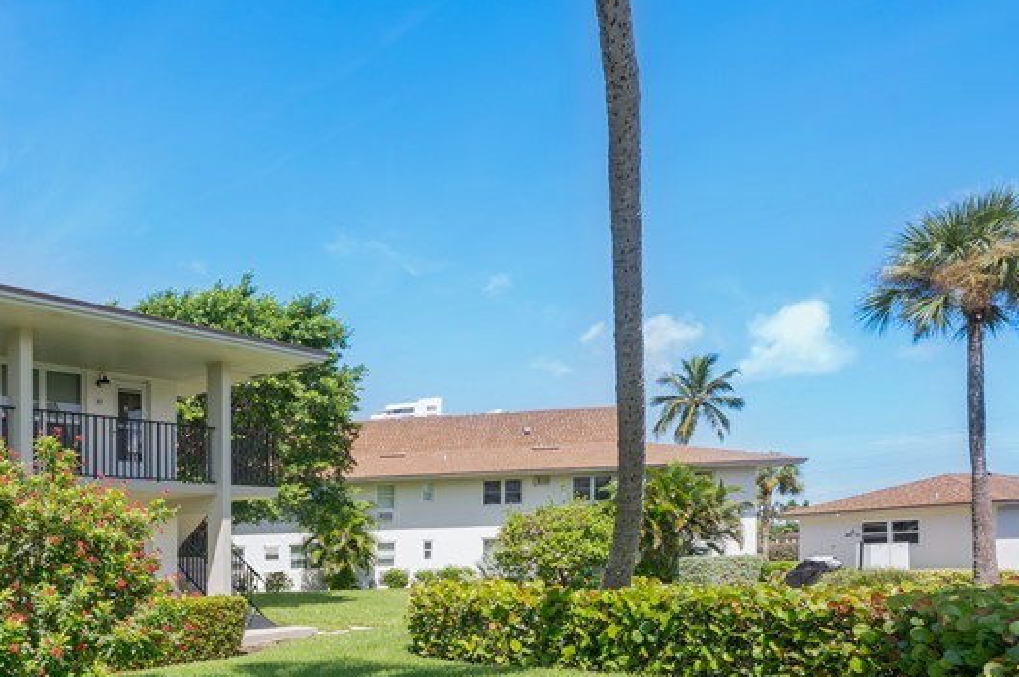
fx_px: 820
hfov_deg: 54.2
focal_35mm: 29
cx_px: 75
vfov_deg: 42.0
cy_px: 583
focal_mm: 14
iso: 160
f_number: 11
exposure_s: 1/160
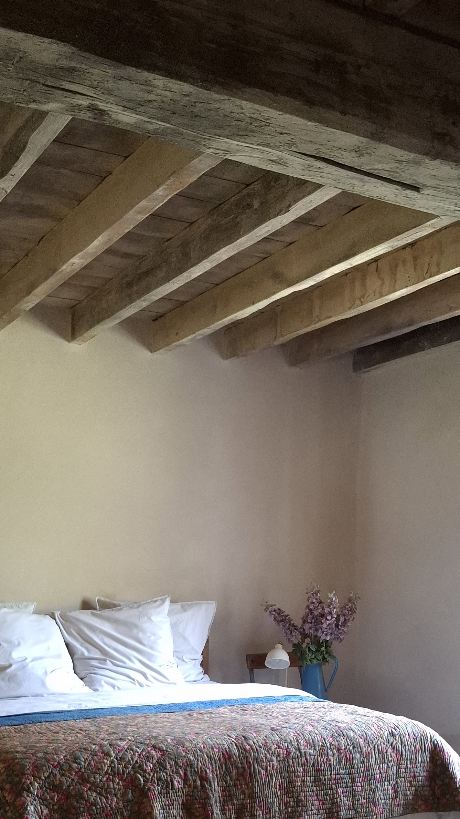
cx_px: 182
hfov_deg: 27.6
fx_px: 933
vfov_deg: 45.8
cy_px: 610
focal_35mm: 43
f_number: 1.8
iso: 400
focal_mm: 5.54
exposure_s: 1/24
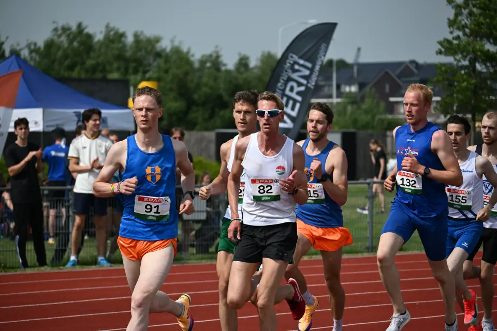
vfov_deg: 6.3
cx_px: 248
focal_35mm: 218
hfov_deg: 9.5
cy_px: 166
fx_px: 3002
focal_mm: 145
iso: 110
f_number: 5.3
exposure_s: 1/1000
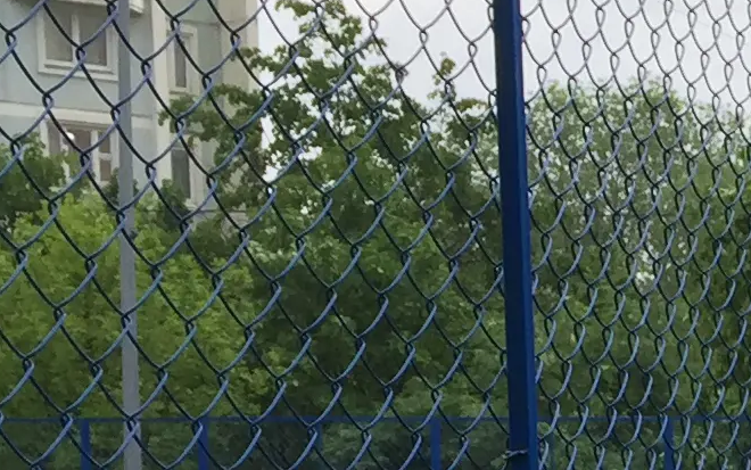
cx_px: 1500
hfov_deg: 12.2
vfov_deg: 8.4
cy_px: 770
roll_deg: -0.1
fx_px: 3112
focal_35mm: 152
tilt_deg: -4.9
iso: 32
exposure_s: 1/280
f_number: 2.2
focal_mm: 4.15
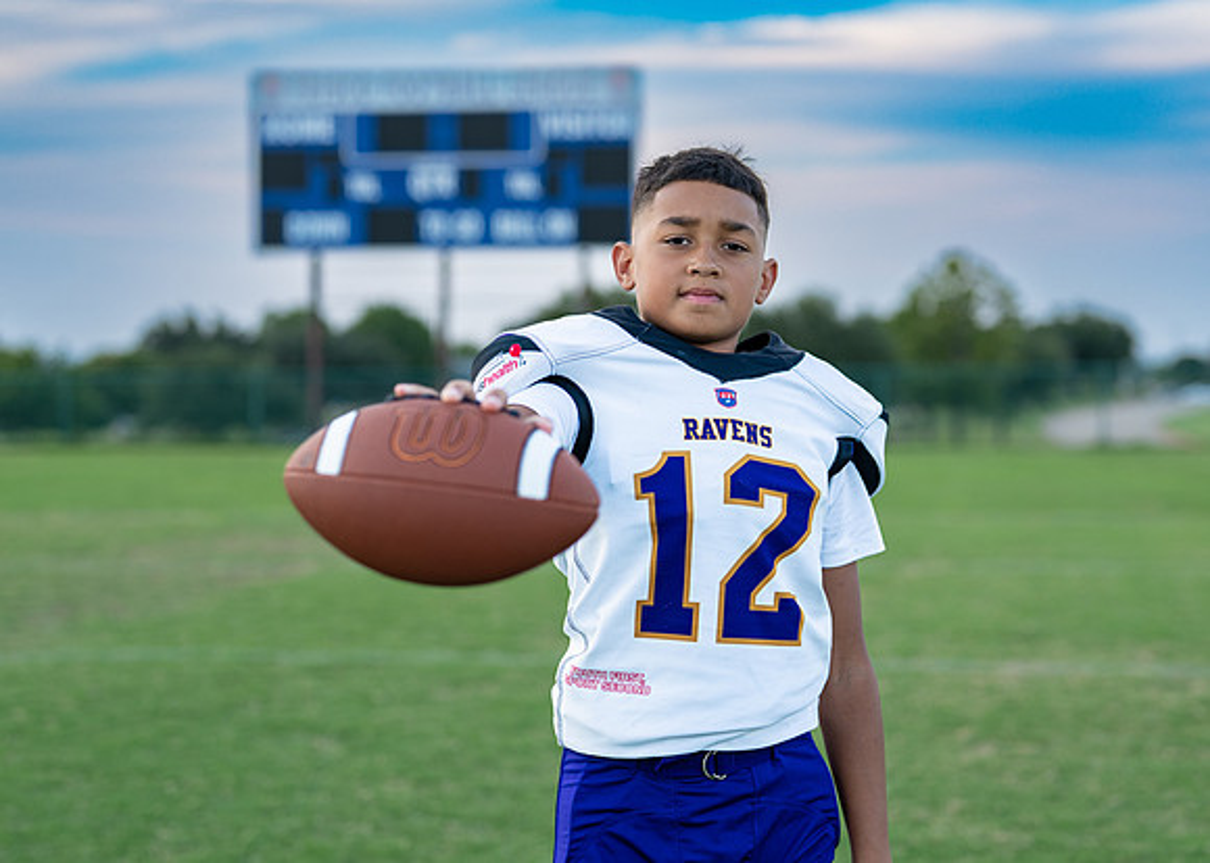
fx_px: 2398
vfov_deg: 20.4
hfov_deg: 28.3
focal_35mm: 70
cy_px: 426
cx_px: 725
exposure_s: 1/400
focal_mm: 50
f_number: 2
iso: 100
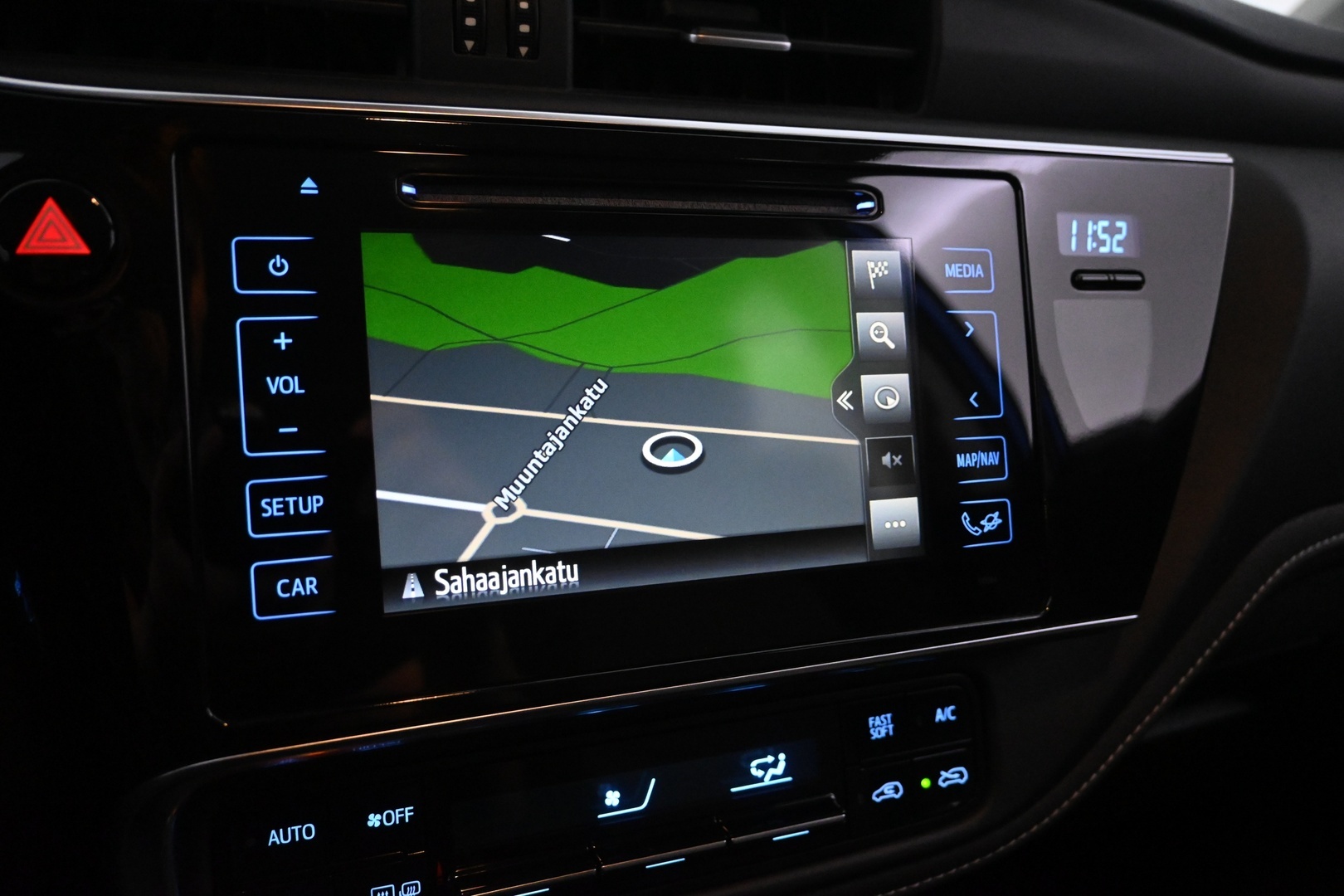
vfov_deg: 44.6
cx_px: 672
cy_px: 448
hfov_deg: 63.2
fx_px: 1092
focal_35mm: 29
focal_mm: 19.5
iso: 5000
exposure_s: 1/80
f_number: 3.8
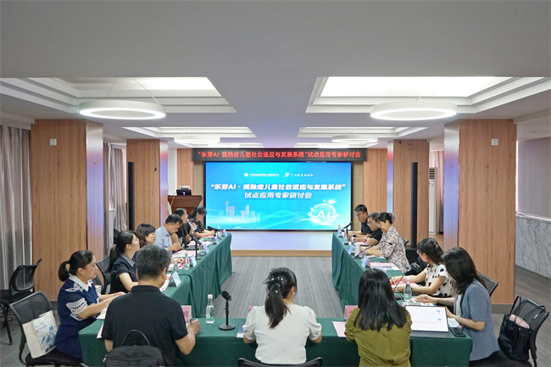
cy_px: 184
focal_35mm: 29
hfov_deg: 63.7
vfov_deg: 44.9
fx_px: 444
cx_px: 276
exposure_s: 1/125
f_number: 4.5
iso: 3200
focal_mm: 29
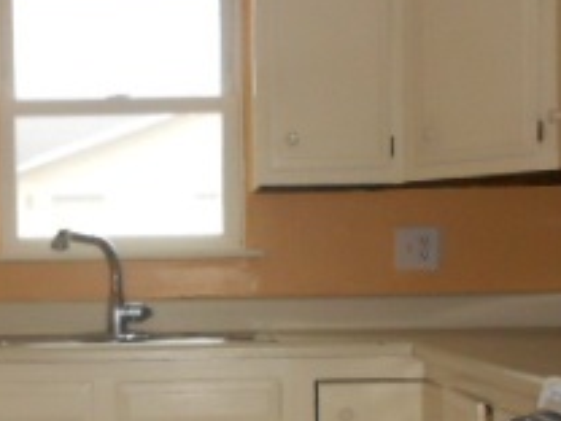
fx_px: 1297
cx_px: 116
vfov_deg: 18.2
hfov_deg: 24.1
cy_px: 362
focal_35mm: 80
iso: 200
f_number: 3.2
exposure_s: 1/25
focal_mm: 4.6
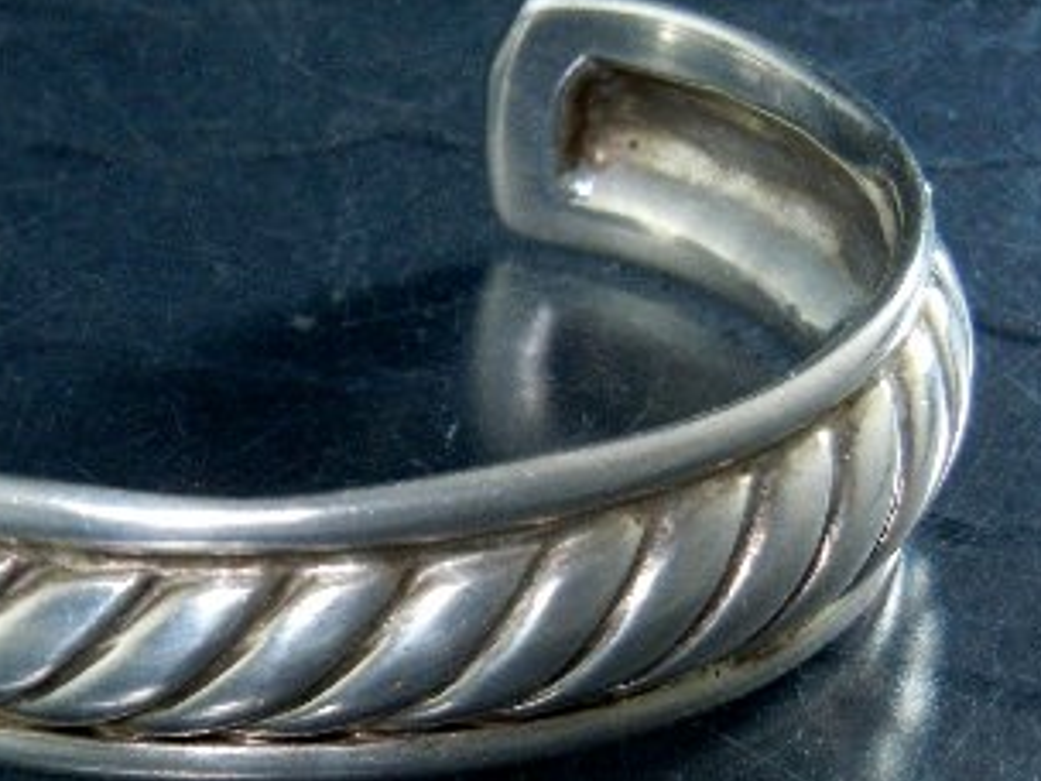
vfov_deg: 10.4
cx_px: 181
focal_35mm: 143
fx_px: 4300
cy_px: 486
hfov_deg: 13.7
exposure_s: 1/30
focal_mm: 12.2
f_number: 4.1
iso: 288
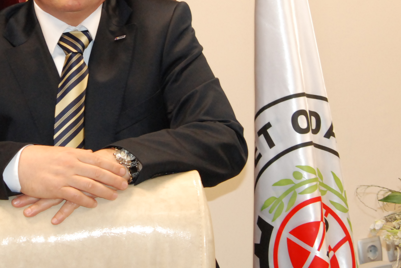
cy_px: 43
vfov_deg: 9.8
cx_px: 93
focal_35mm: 140
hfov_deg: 14.6
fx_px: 1561
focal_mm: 38
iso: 800
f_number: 5
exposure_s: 1/60
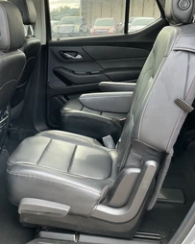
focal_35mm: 43
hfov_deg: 34.1
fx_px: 310
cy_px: 114
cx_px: 48
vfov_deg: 42.9
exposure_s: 1/104
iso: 64
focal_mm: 3
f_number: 1.8
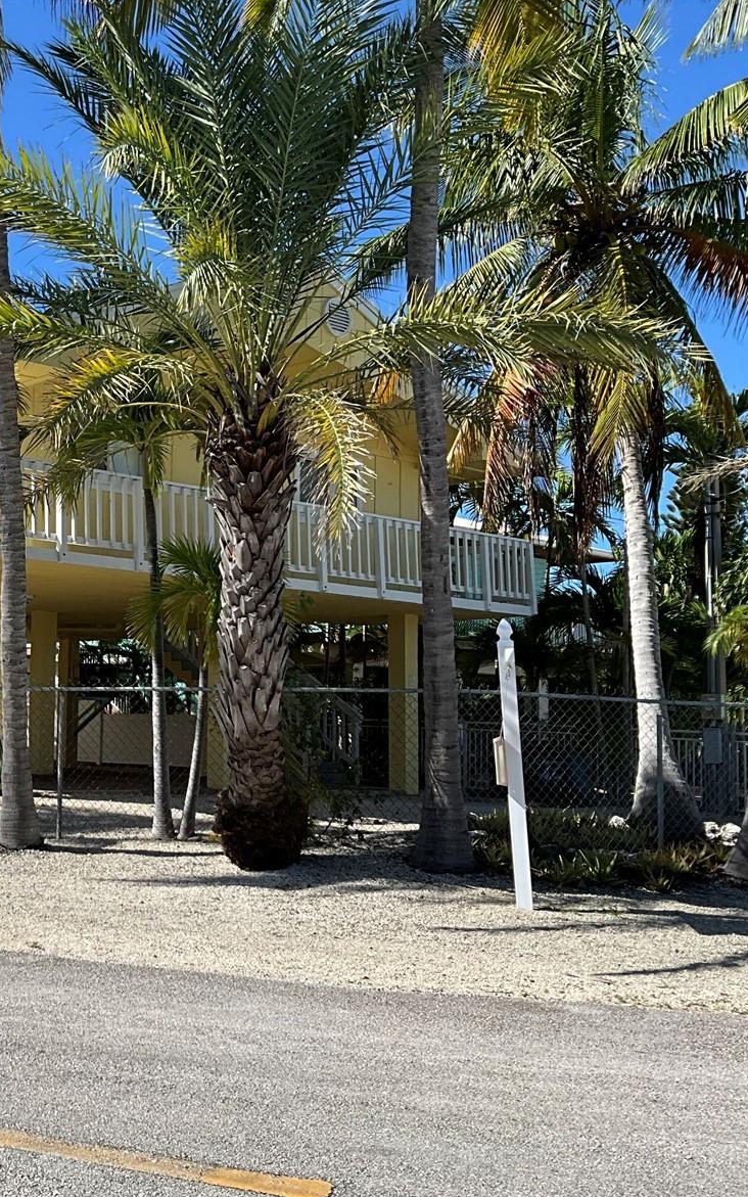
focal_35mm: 42
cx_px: -57
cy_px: 611
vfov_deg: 47.2
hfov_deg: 28.1
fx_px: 1370
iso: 25
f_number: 1.8
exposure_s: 1/1984
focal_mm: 3
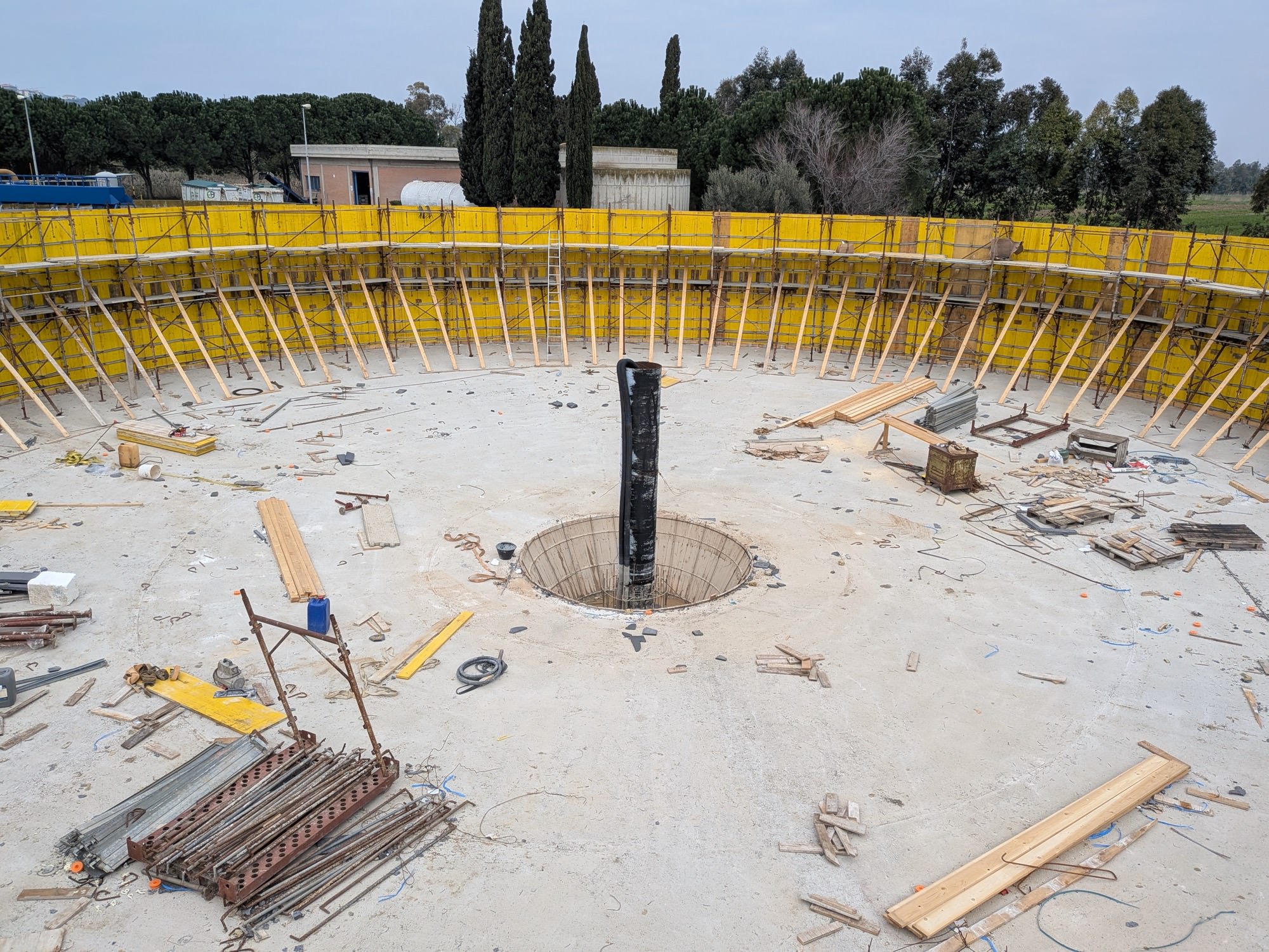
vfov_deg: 56.8
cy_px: 476
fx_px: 880
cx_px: 634
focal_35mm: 24
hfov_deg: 71.6
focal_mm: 4.53
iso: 46
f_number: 1.7
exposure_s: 1/1692
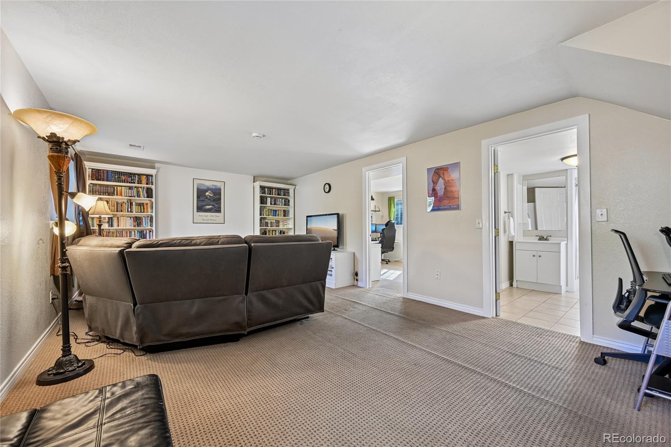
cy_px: 224
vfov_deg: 81.2
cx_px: 336
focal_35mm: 14
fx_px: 261
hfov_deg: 104.3
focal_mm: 14
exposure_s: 1/15
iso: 220
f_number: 8
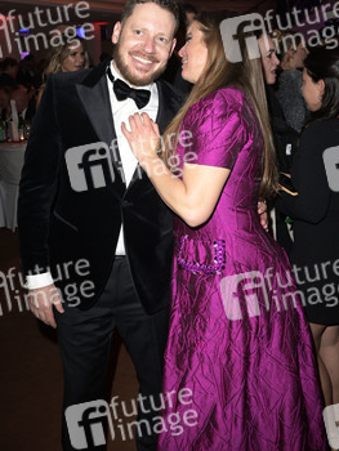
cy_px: 226
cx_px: 169
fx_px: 443
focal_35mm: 34
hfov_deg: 41.8
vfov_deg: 53.9
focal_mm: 31
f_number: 5
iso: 2500
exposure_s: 1/100
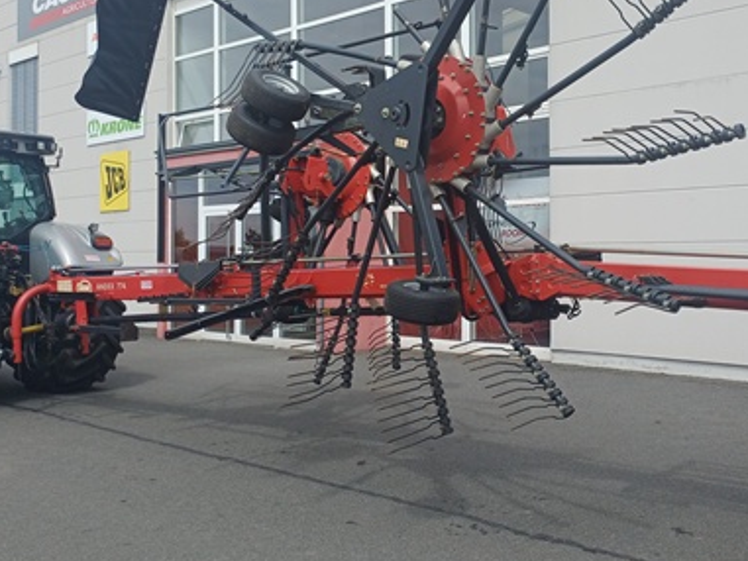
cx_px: 477
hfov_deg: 44.3
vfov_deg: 34.3
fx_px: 908
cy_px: 237
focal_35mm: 42
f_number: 1.8
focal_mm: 4.65
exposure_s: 1/1259
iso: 50
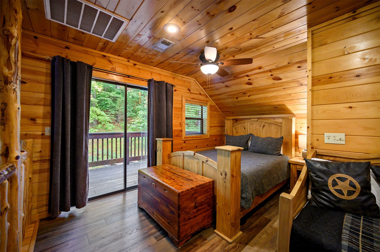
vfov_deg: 81.1
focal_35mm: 14
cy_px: 126
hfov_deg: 104.3
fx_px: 148
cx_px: 190
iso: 800
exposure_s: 1/80
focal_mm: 14
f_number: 4
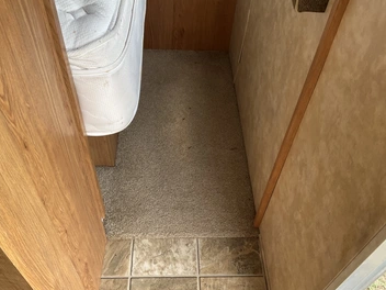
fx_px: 368
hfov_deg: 55.3
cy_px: 160
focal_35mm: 33
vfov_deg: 42.9
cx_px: 184
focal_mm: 3
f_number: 1.8
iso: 25
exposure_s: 1/122
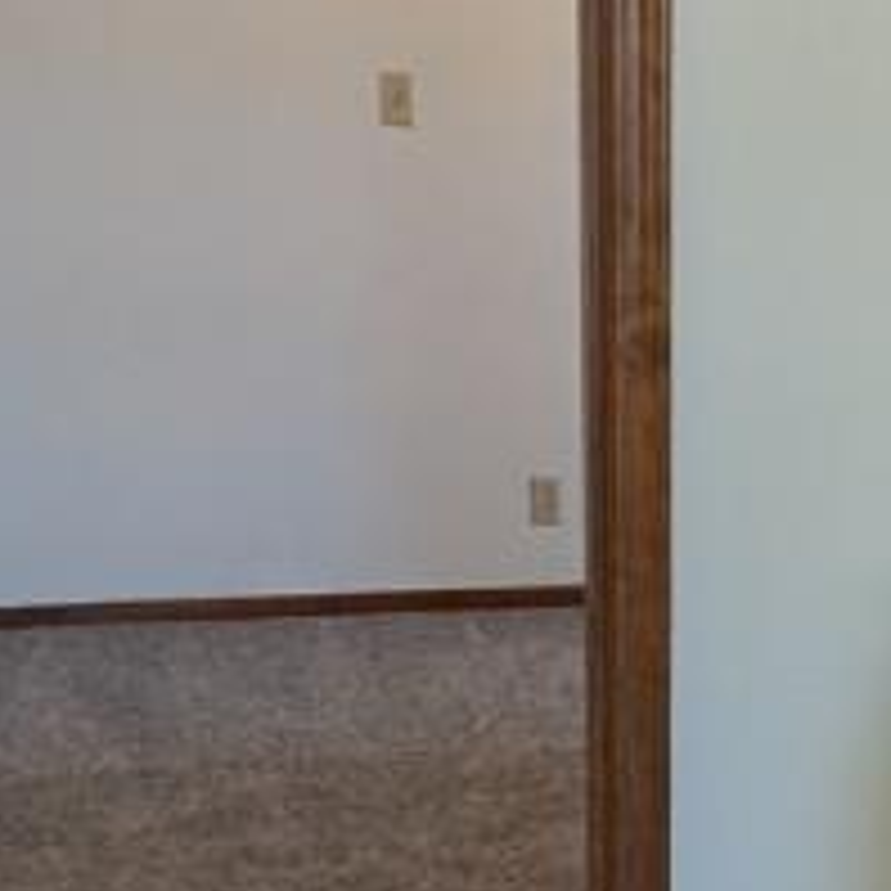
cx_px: 886
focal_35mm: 87
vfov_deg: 19.0
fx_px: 2534
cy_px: 1010
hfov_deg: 19.4
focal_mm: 1.95
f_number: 2.2
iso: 62
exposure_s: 1/40
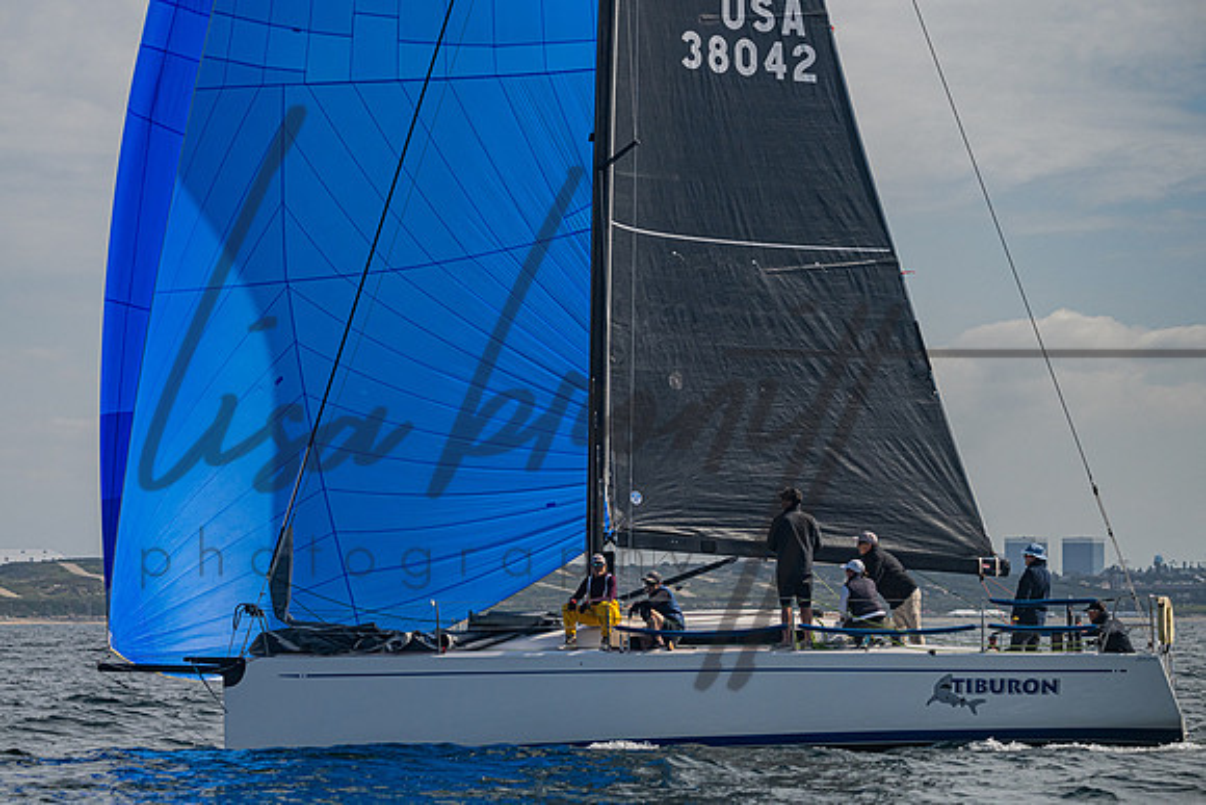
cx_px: 516
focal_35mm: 184
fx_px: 6153
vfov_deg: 7.5
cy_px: 352
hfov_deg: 11.2
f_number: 6.3
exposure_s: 1/6400
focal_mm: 155
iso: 320
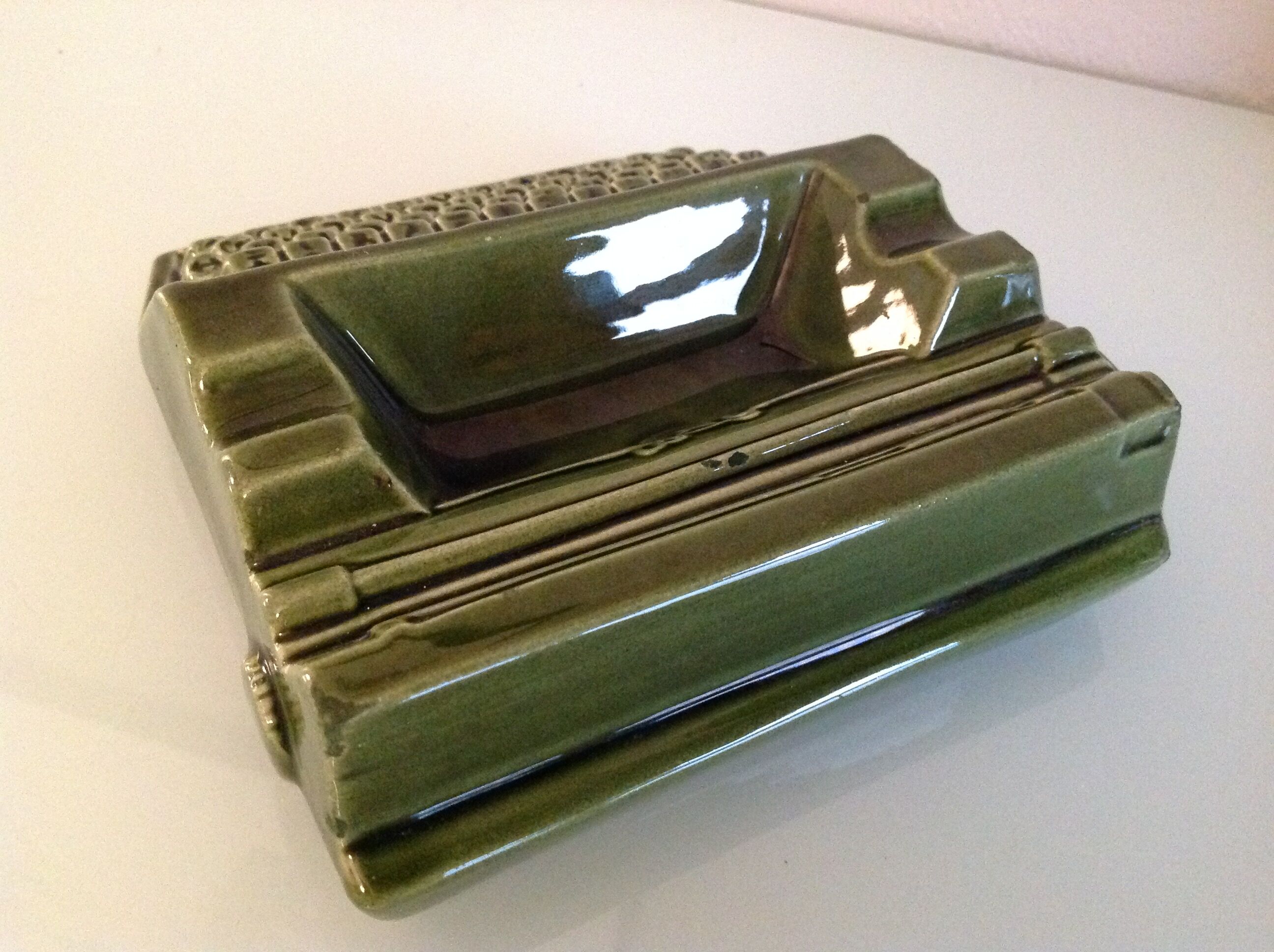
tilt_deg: -45.9
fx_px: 1286
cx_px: 637
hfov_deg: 52.7
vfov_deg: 40.6
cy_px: 476
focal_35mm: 35
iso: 640
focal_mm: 4.28
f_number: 2.4
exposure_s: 1/17
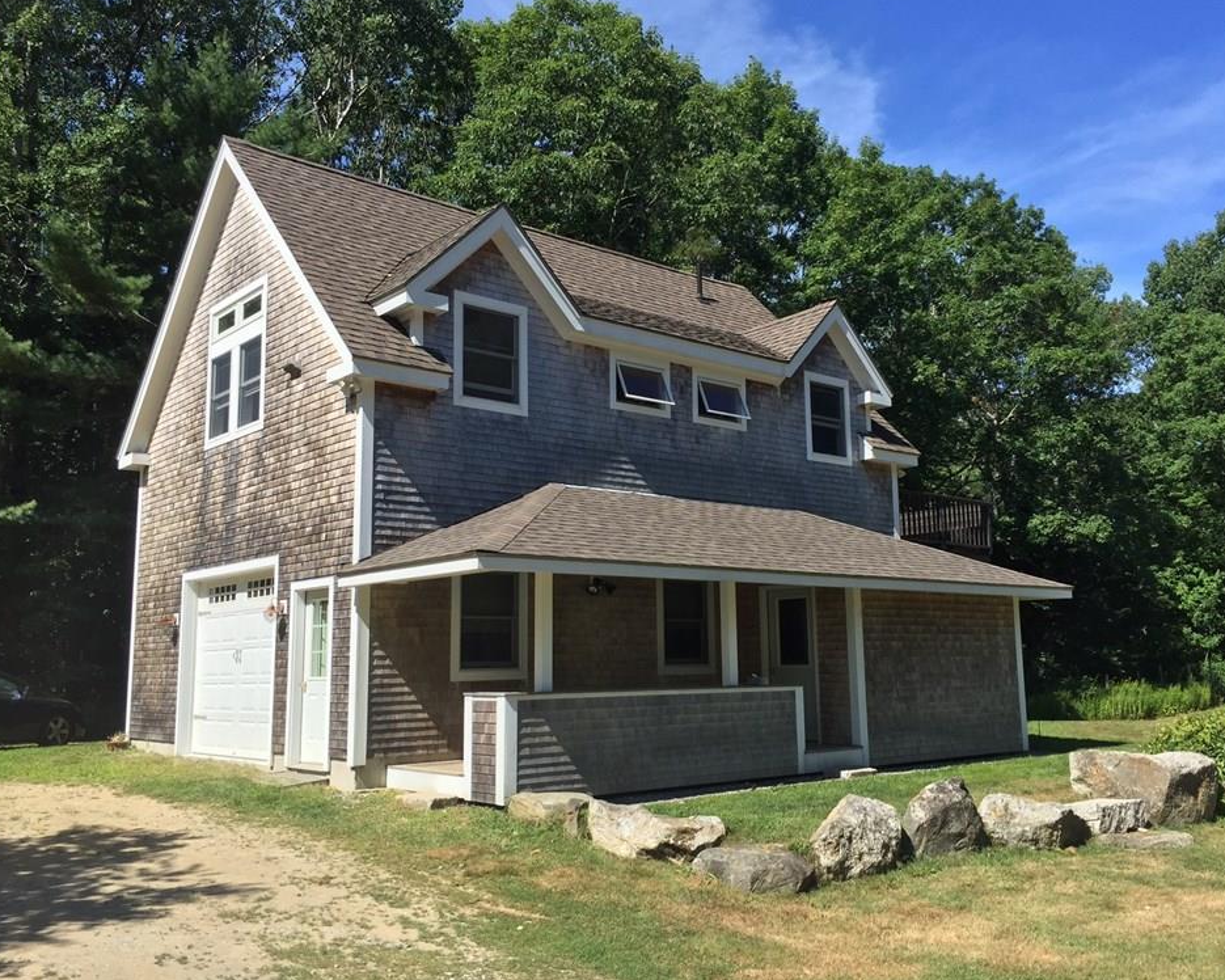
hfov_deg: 57.1
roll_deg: -0.7
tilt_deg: +8.2
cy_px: 482
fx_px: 1124
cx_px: 658
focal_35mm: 31
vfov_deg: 47.1
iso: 32
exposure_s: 1/1364
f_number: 2.2
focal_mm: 4.15
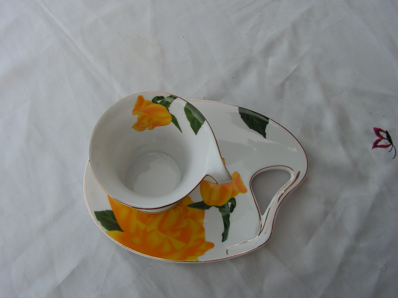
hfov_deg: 50.1
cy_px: 145
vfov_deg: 38.7
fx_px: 425
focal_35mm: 37
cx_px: 194
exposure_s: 1/400
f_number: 3.2
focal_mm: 6
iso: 64
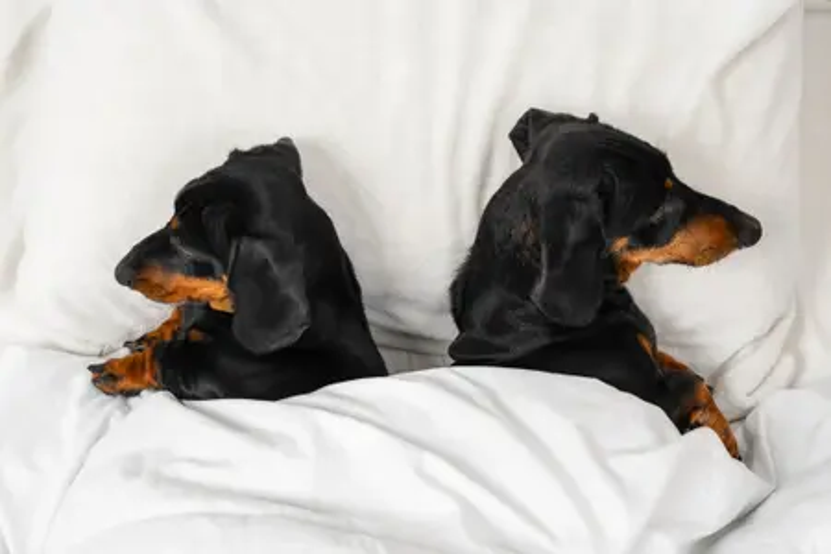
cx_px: 416
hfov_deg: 31.4
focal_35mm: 64
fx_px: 1480
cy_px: 277
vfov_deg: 21.2
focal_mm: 64.1
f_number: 5.6
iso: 640
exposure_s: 1/160
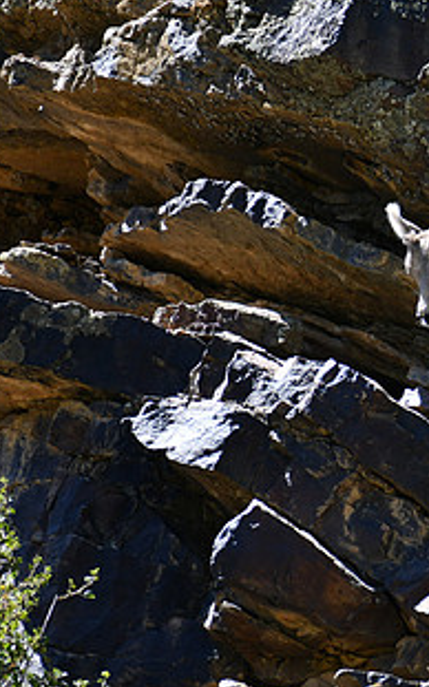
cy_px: 344
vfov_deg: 2.5
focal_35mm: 855
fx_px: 16016
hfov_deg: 1.5
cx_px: 557
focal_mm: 300
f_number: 5.6
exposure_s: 1/500
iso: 250
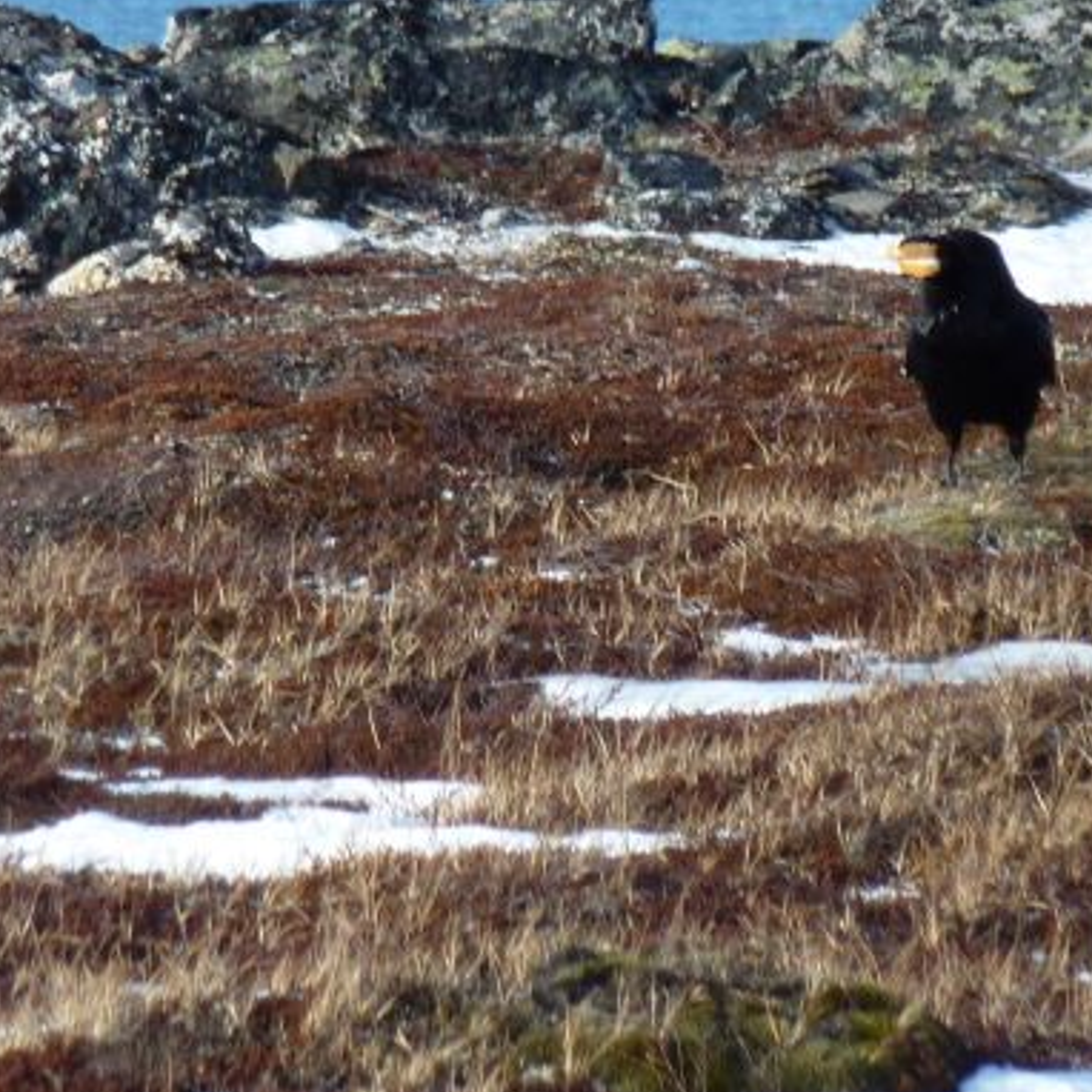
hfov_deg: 3.2
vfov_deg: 3.2
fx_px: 19808
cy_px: 257
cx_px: 486
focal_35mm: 555
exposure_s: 1/250
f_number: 4.9
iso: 80
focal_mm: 49.2
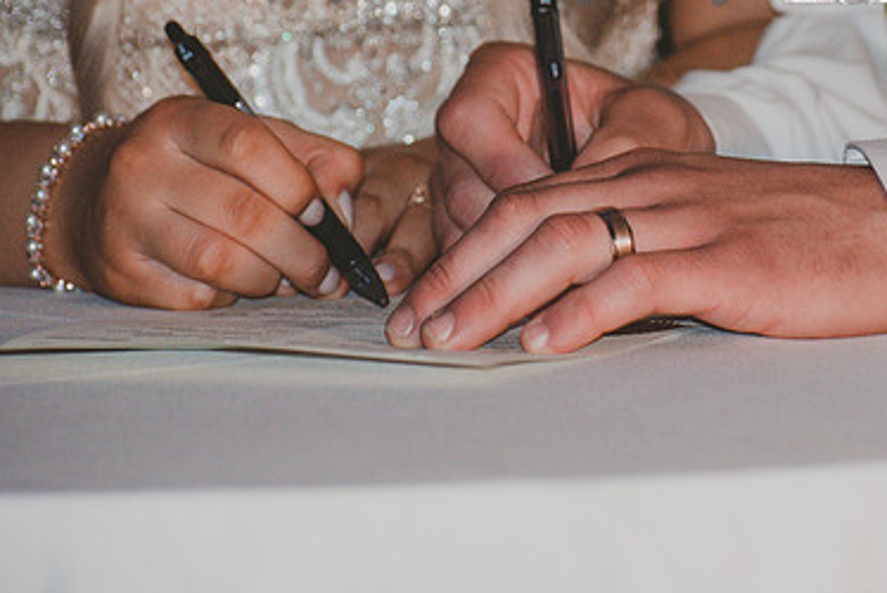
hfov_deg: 6.1
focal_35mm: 337
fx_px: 8309
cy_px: 141
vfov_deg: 4.1
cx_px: 583
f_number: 4.8
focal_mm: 145
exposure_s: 1/60
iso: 2500
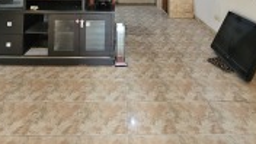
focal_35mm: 29
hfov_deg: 66.1
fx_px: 197
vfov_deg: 31.3
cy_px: -42
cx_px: 127
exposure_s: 1/33
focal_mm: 2.2
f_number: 2.2
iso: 400
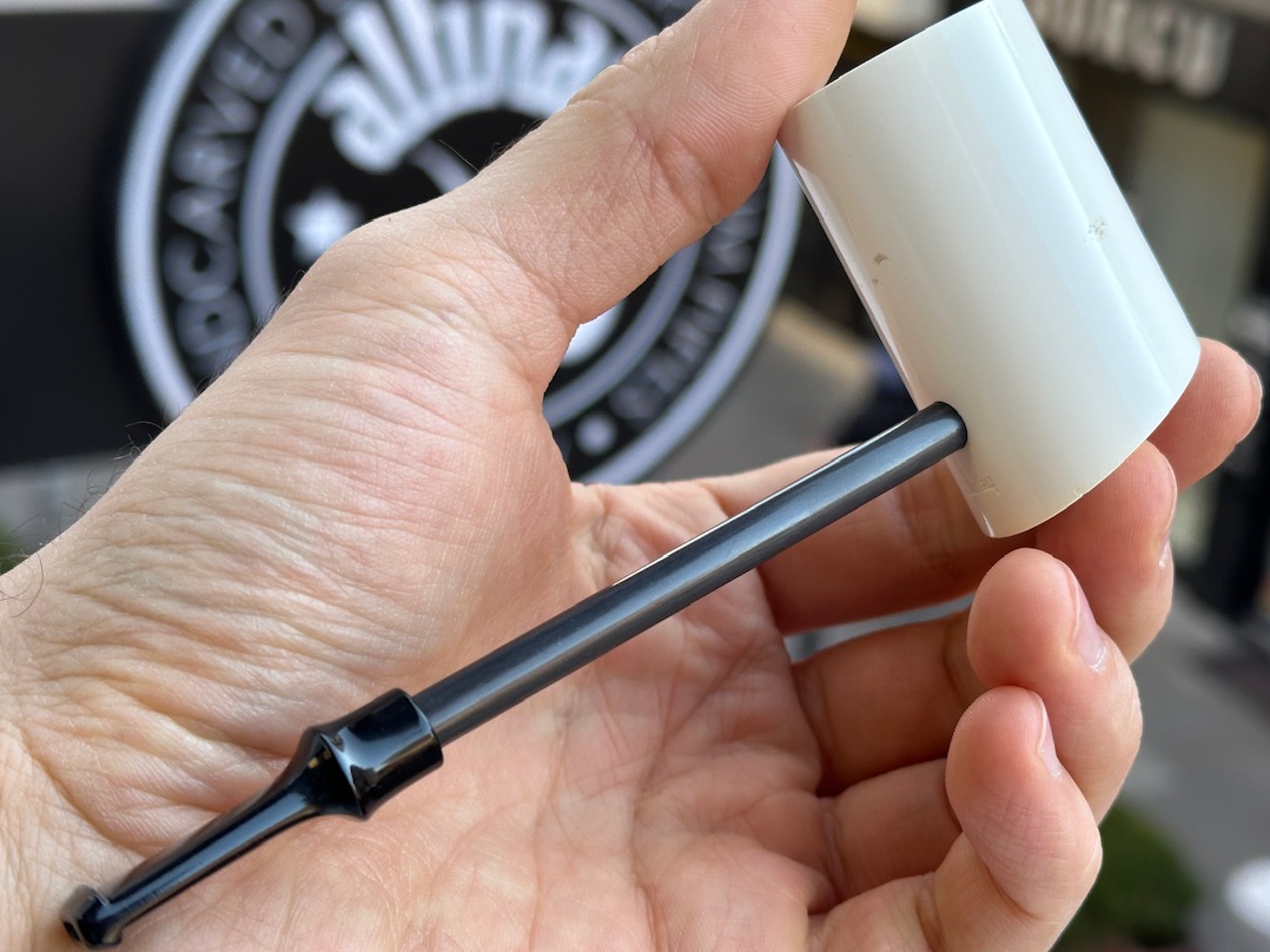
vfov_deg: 25.6
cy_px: 456
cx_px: 676
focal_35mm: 57
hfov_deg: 33.8
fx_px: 2091
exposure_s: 1/291
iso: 64
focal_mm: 6.86
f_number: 1.78
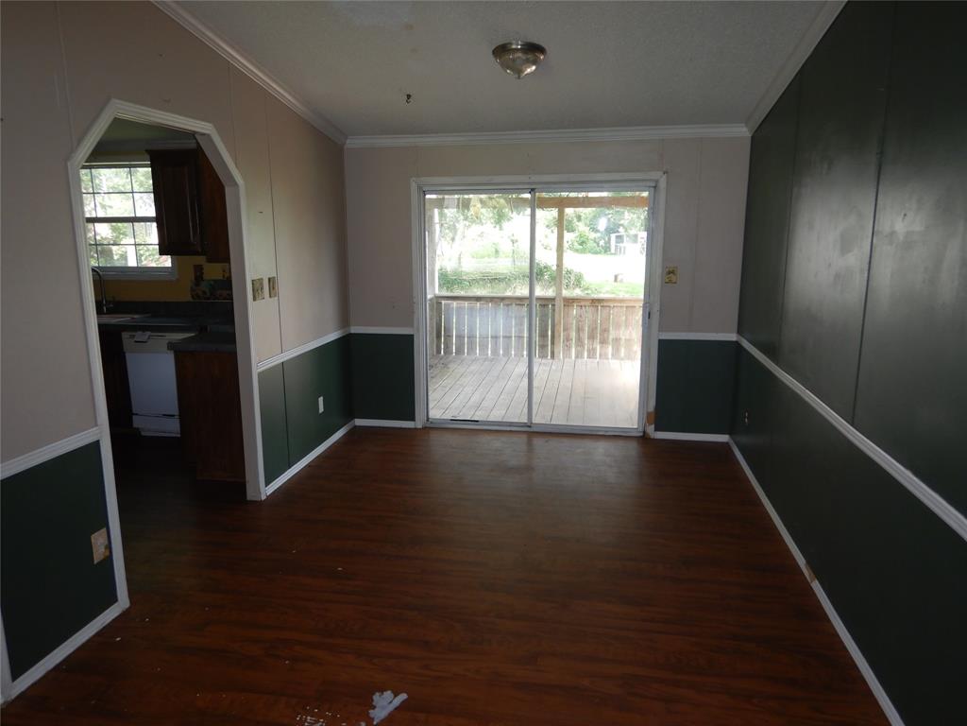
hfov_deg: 71.6
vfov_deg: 56.8
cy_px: 363
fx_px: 670
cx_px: 484
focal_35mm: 24
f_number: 2.8
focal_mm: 4.3
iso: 125
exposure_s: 1/60
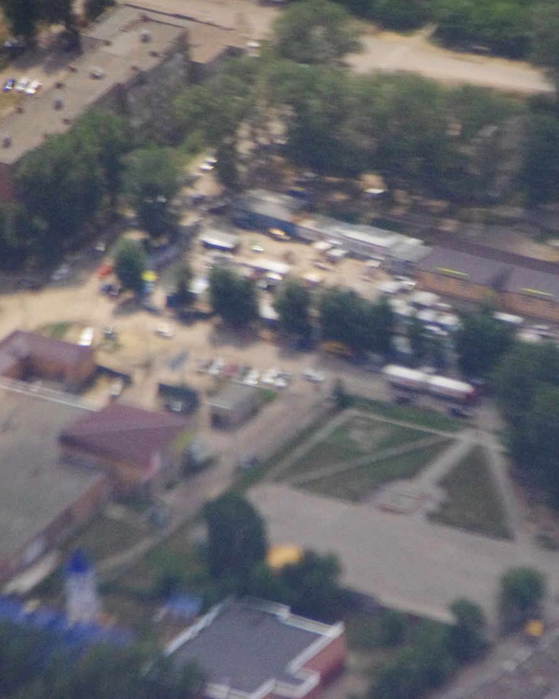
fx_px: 10114
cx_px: 525
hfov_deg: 3.2
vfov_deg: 4.0
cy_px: 402
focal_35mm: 489
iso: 3200
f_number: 6.2
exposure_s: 1/6000
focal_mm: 200
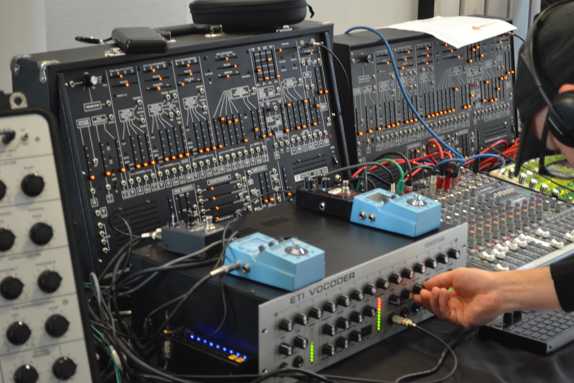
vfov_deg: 18.9
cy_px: 184
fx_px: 1148
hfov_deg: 28.1
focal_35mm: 72
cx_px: 305
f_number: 5.3
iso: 400
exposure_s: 1/20
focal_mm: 44
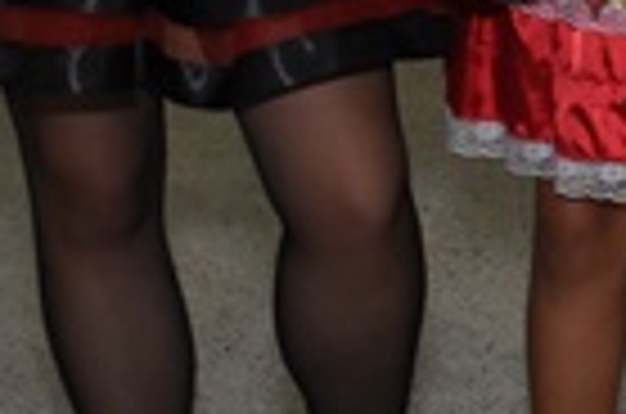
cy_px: -277
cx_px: 1216
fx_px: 3904
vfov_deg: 6.0
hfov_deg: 8.7
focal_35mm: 225
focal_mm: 26
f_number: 5.6
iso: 1600
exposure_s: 1/250
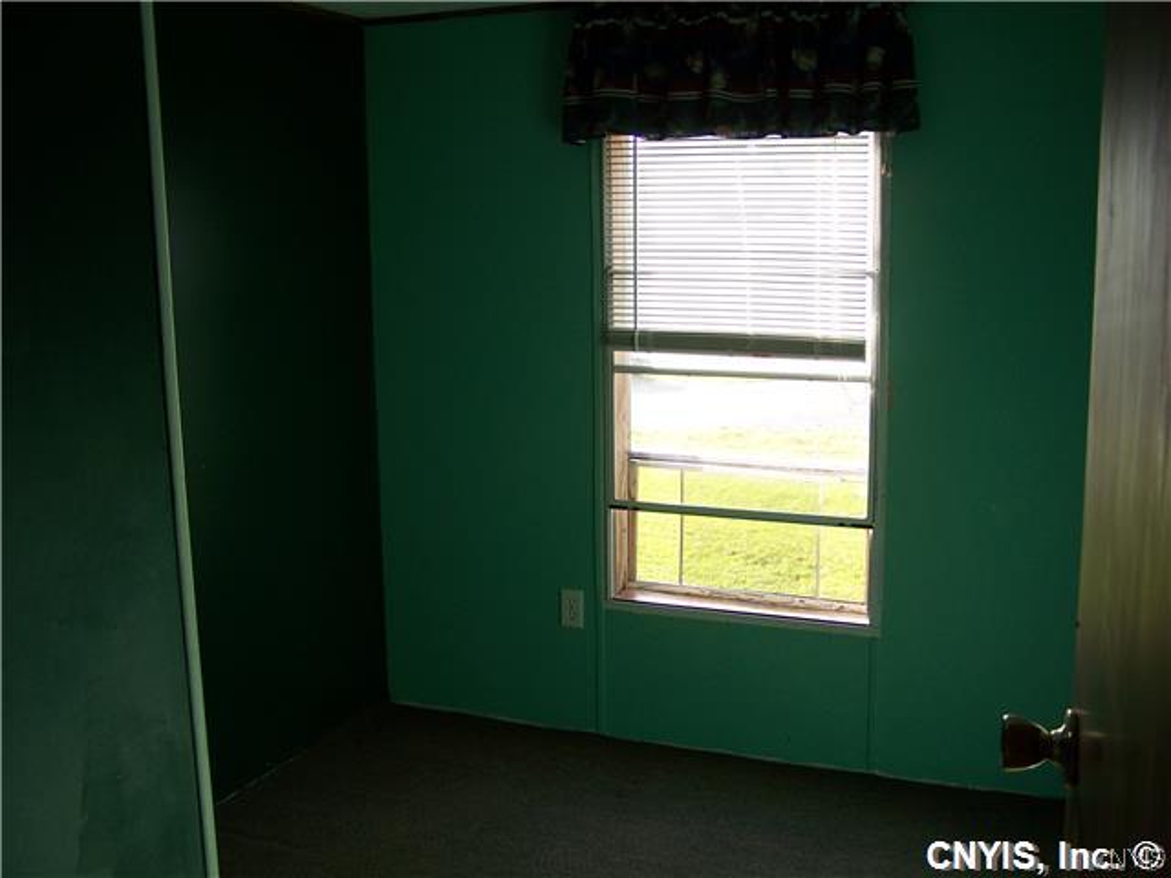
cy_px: 439
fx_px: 1285
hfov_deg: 49.0
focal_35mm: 38
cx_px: 586
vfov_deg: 37.7
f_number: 2.8
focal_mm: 6.3
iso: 80
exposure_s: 1/60
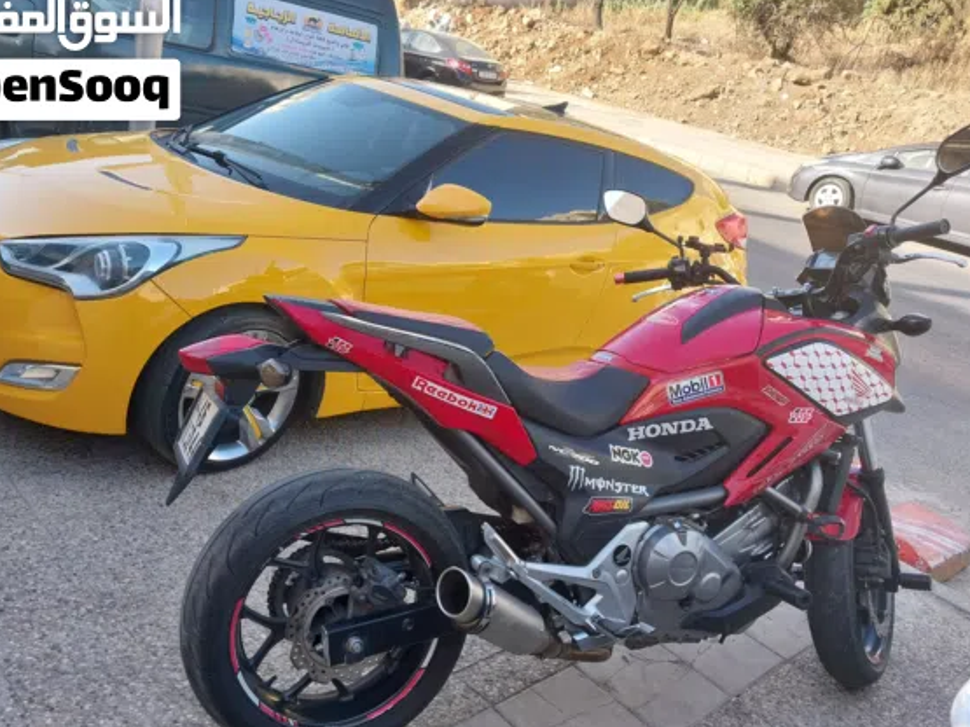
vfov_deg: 46.8
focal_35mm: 30
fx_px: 840
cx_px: 444
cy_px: 372
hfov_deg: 59.9
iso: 25
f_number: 1.8
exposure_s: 1/100
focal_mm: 4
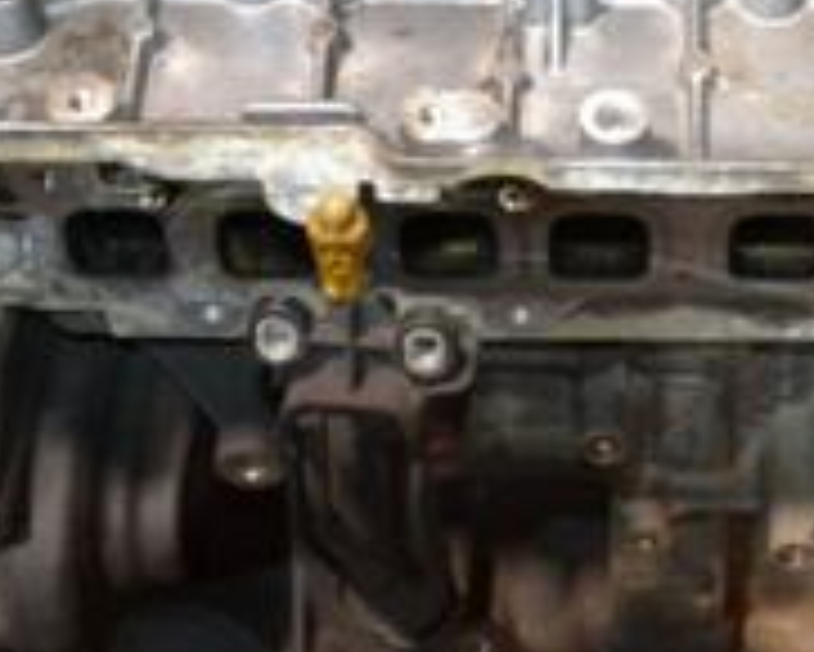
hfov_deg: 16.3
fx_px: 2809
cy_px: -180
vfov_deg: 12.8
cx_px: 747
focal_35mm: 117
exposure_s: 1/60
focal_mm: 25
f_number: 4
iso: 1600
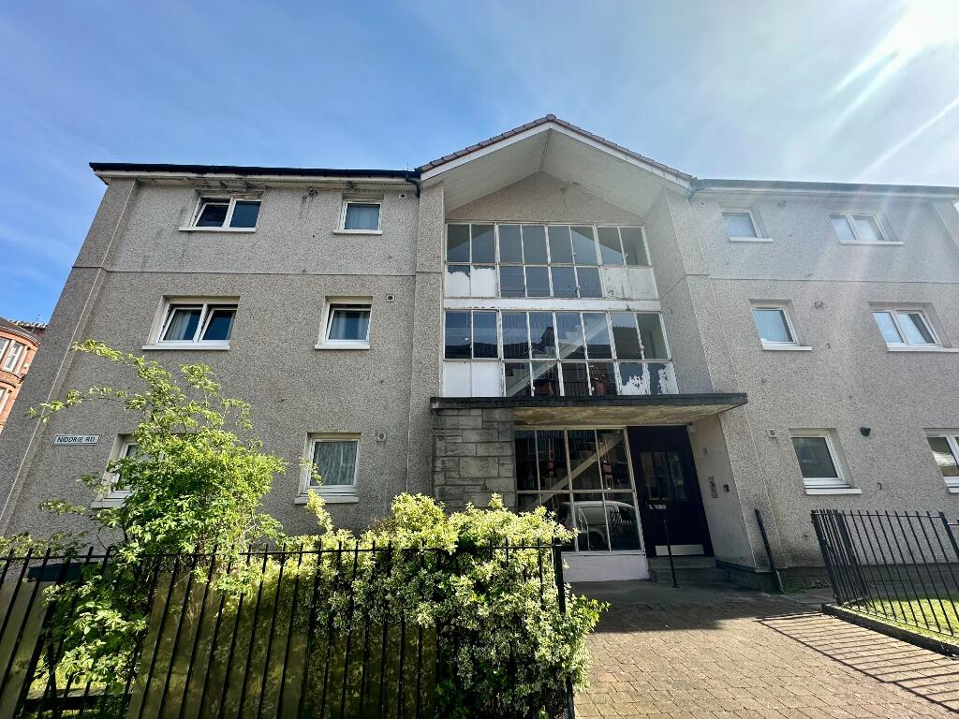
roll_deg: +1.1
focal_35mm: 14
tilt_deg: +20.6
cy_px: 360
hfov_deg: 102.1
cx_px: 480
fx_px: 388
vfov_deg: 85.7
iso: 40
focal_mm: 2.22
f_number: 2.2
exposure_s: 1/575
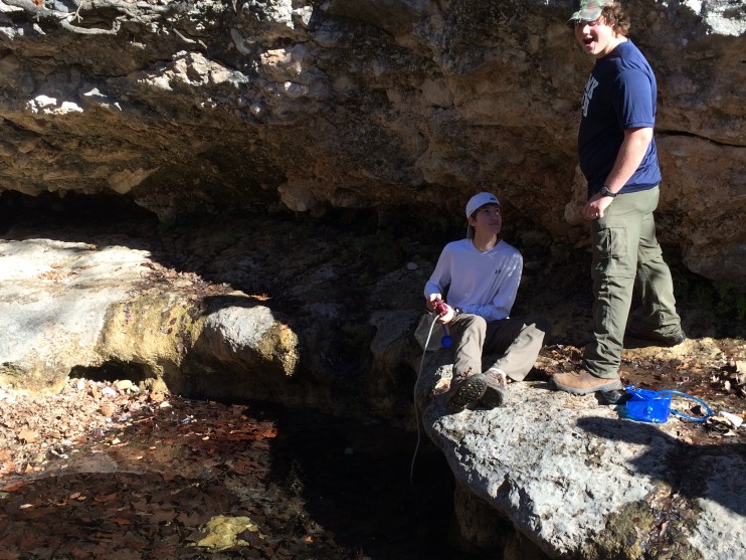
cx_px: 406
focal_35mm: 40
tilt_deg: -15.1
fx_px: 862
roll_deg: +1.5
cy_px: 309
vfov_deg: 35.9
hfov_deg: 46.7
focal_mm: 4.15
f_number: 2.2
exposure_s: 1/622
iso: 32
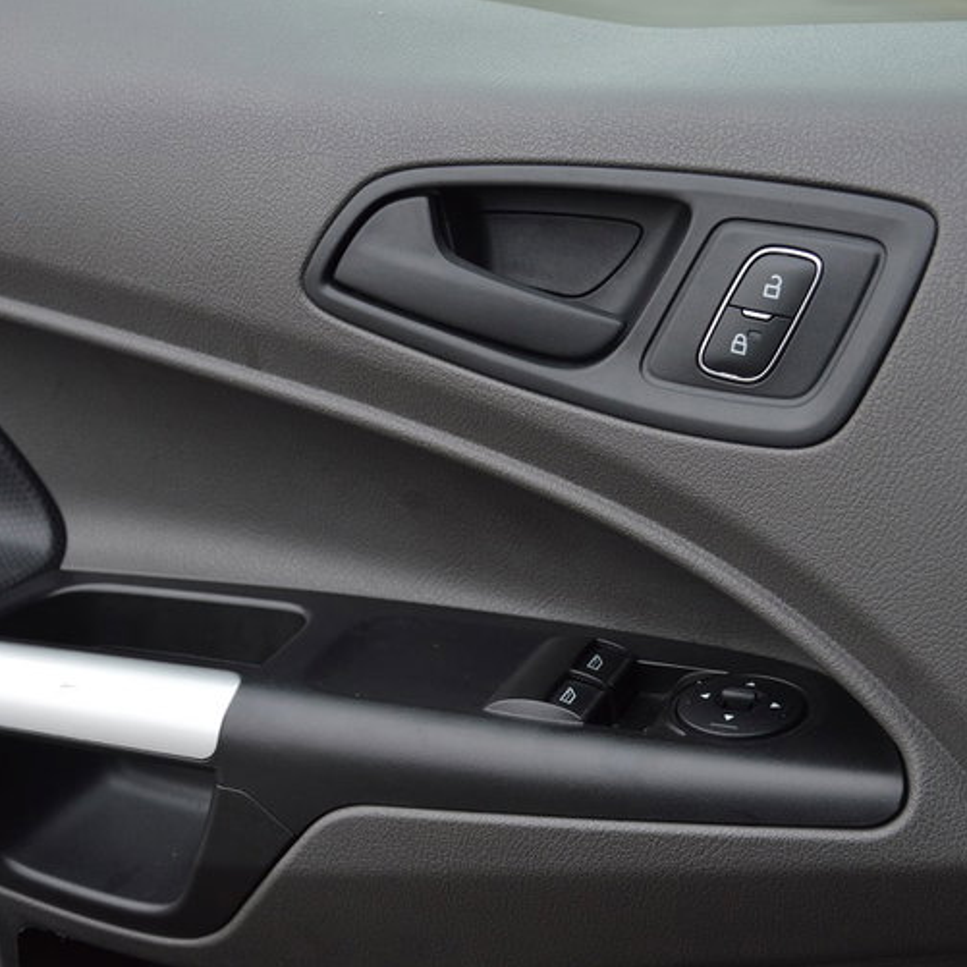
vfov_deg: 25.5
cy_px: 484
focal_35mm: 68
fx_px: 2138
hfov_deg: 25.5
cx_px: 469
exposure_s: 1/125
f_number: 5.6
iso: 320
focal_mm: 35
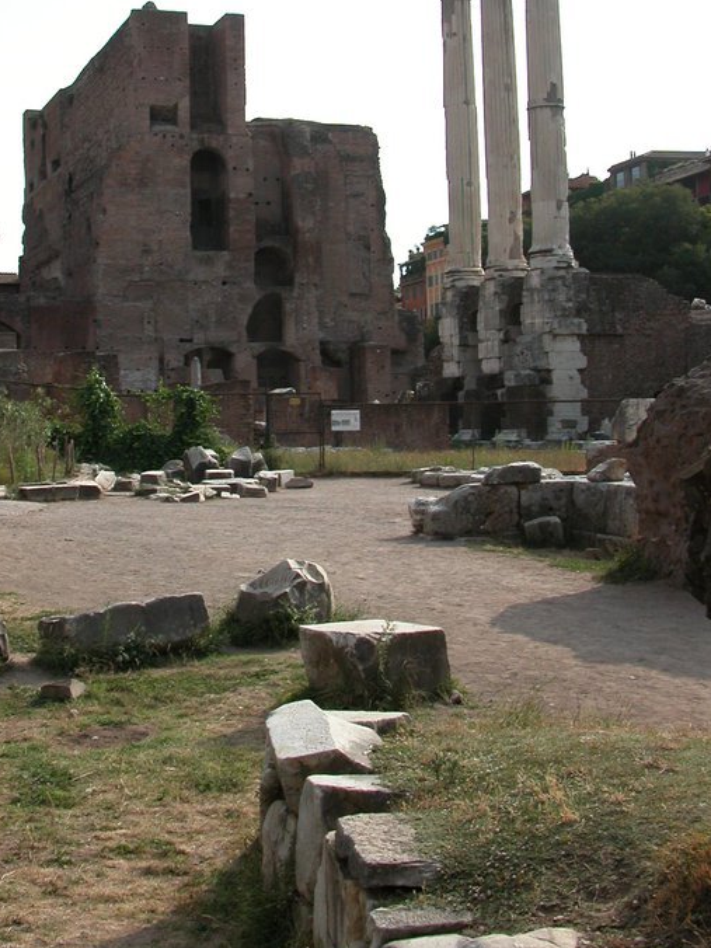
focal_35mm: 53
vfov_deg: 35.9
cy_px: 334
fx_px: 1451
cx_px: 243
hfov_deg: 27.4
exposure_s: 1/320
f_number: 5.6
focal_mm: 8.9
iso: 100
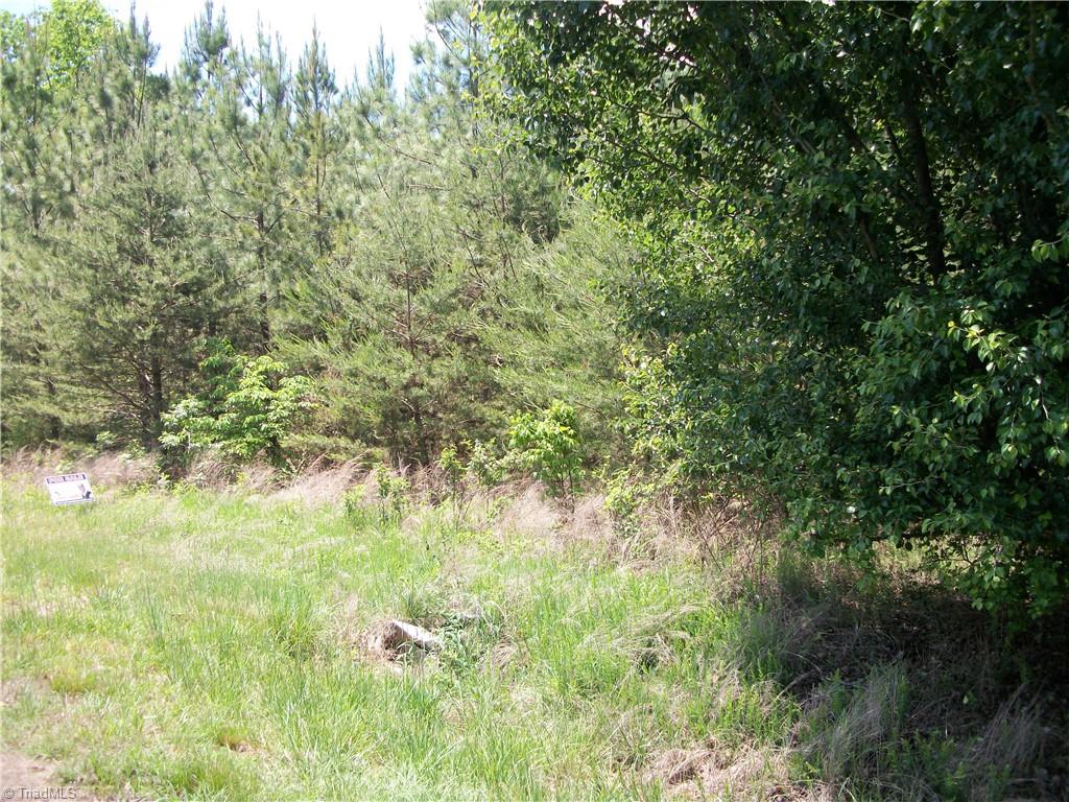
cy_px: 401
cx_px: 534
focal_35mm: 32
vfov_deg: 44.2
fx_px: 988
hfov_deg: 56.8
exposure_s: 1/320
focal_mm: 5.7
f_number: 2.9
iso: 80
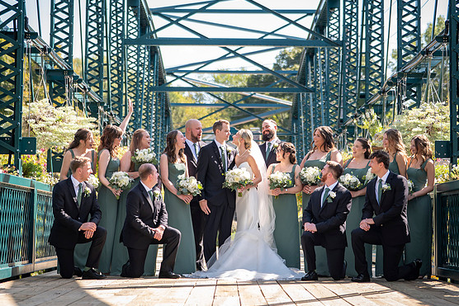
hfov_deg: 20.8
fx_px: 1250
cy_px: 116
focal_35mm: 98
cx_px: 216
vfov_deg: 14.0
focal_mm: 70
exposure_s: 1/1600
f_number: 2.8
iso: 400
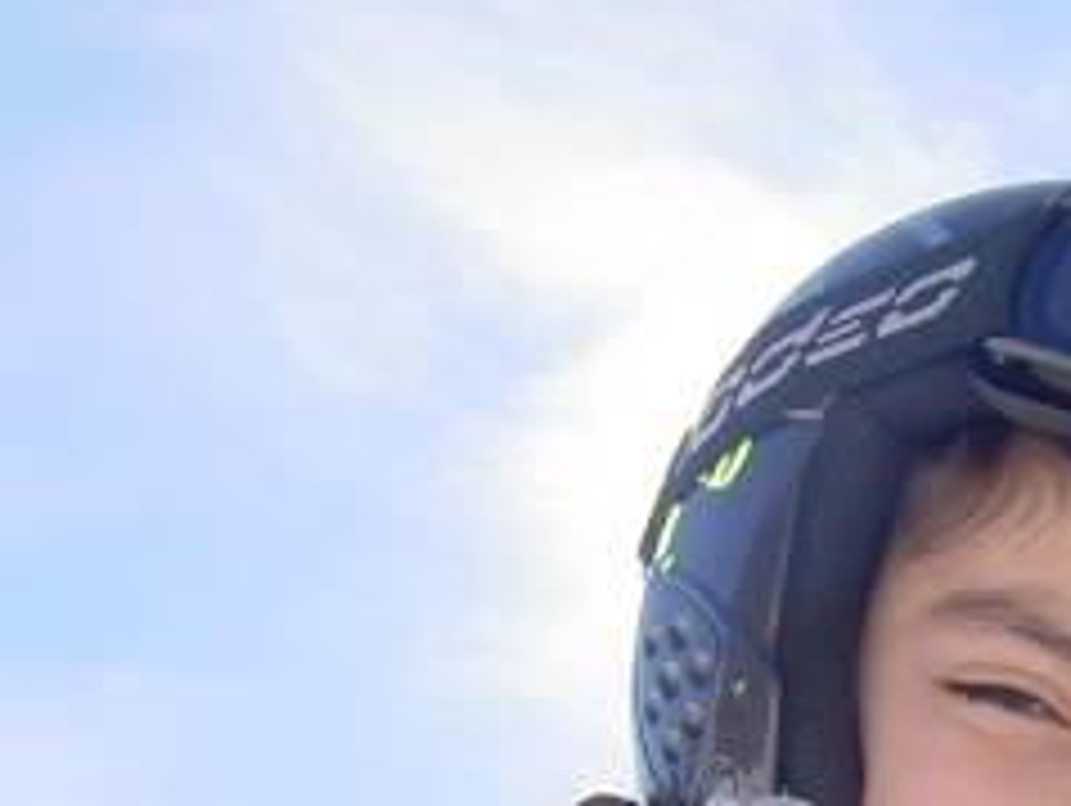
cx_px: 1436
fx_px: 4057
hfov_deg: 14.4
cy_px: 1112
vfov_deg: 11.0
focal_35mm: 131
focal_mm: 8
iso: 100
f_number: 4.7
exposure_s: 1/400
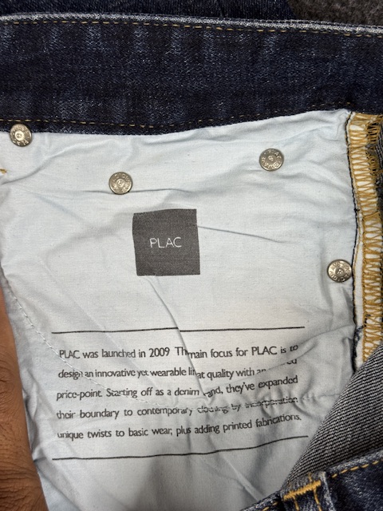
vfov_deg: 39.7
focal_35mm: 48
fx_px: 708
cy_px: 256
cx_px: 192
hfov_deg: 30.3
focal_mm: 6.76
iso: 64
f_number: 1.78
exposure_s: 1/100
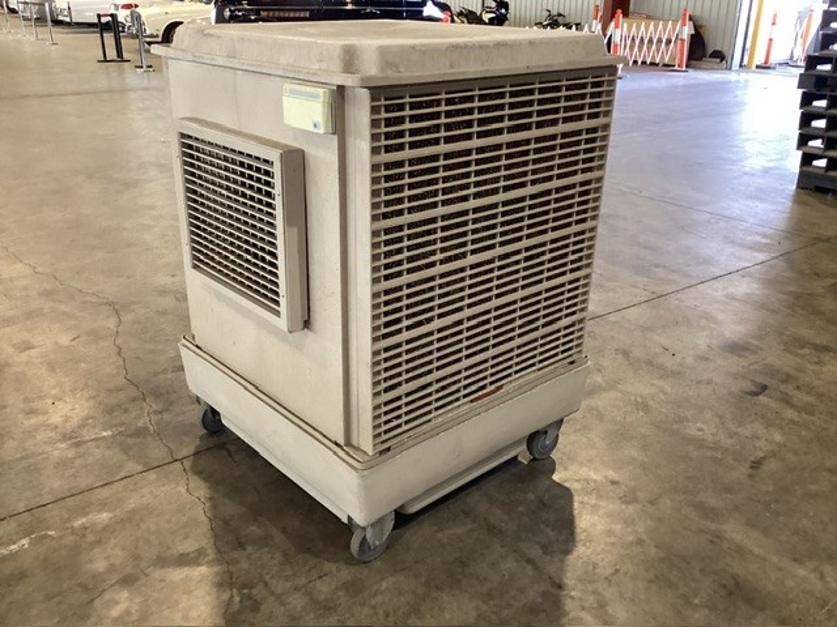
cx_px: 418
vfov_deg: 45.4
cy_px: 314
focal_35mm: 31
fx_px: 750
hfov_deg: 58.4
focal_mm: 3.3
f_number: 2.4
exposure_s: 1/50
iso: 250
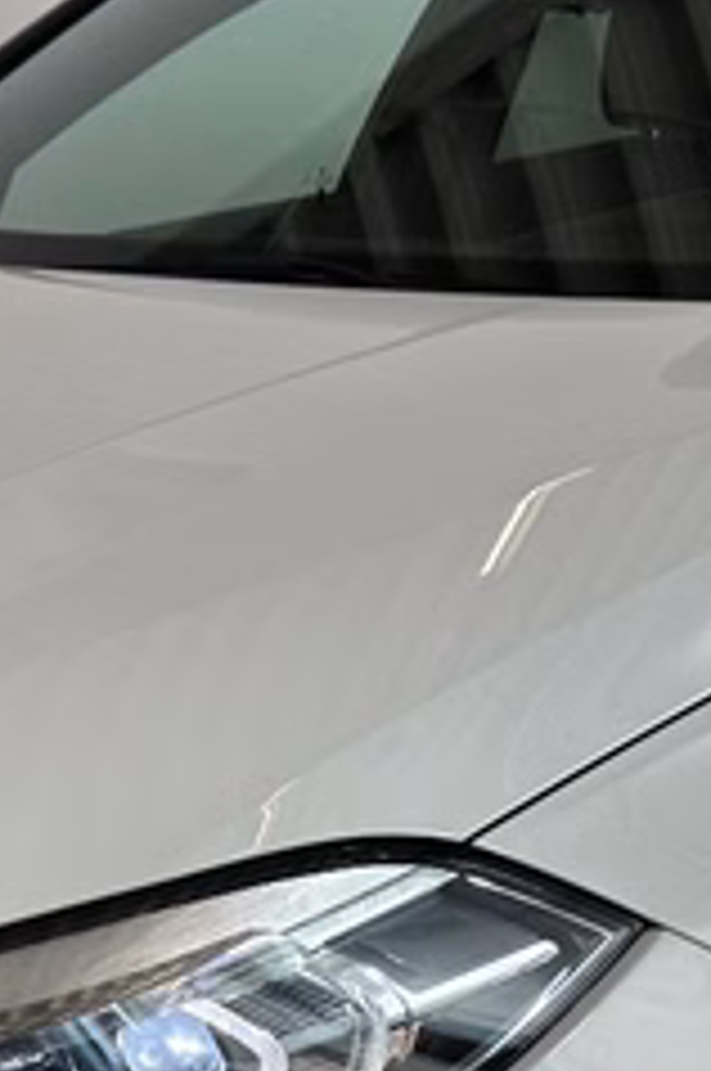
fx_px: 2496
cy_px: 972
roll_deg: -0.3
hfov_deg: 16.2
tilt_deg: -20.3
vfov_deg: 23.6
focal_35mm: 84
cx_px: 216
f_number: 1.78
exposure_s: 1/161
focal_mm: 6.86
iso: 64
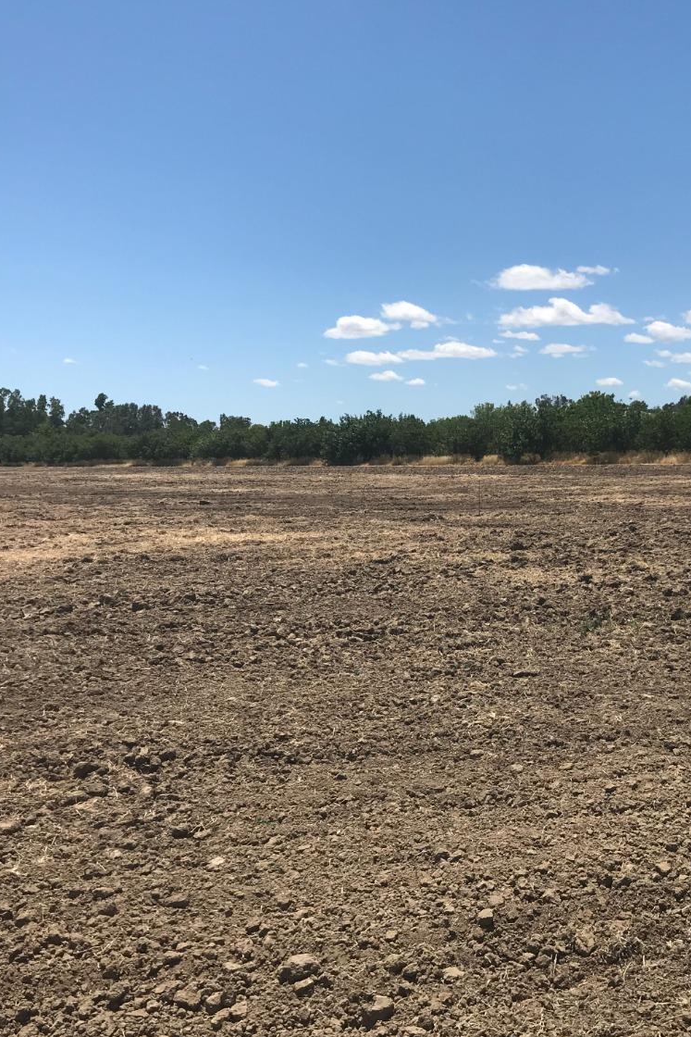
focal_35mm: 39
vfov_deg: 49.5
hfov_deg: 33.9
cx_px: 466
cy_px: 519
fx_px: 1122
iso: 20
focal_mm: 3.99
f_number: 1.8
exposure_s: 1/3425
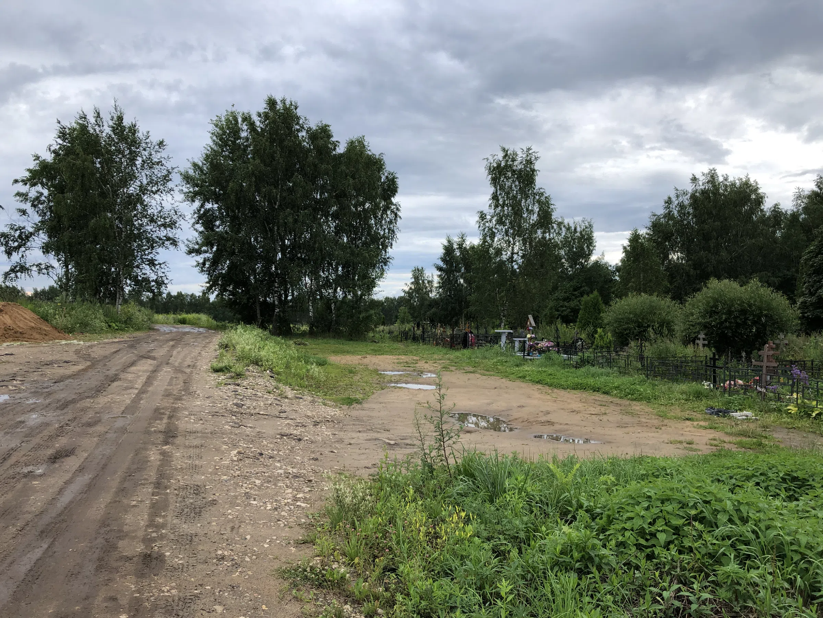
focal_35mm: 28
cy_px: 309
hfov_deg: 63.4
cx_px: 412
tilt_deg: +1.3
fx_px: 666
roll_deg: +2.2
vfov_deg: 49.7
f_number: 1.8
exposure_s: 1/506
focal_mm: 4
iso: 20
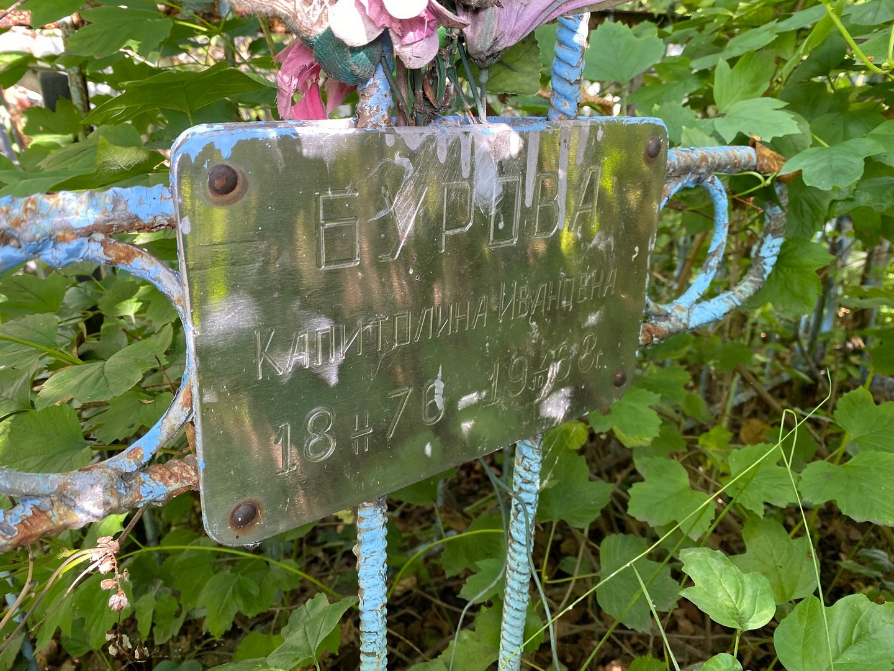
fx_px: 671
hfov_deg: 67.3
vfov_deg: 53.1
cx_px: 447
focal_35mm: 26
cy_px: 336
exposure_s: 1/106
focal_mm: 4.25
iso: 125
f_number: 1.8
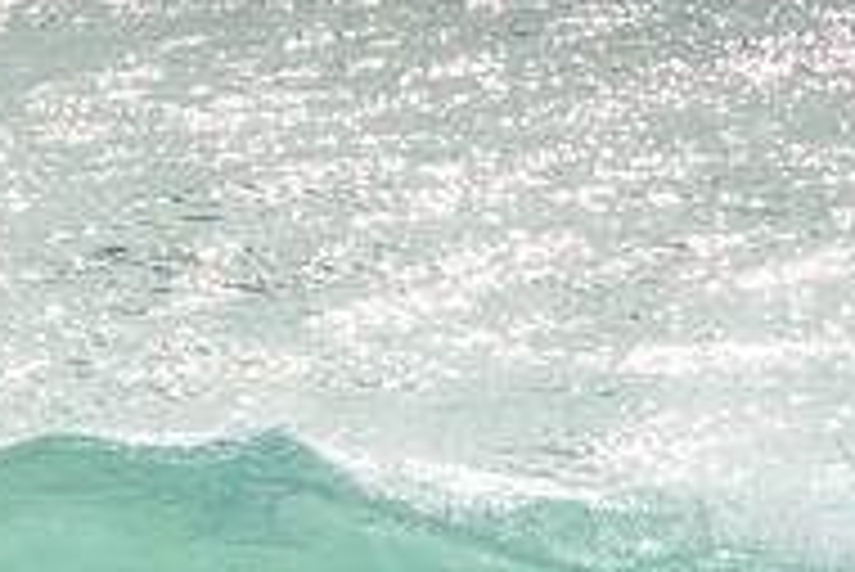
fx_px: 35532
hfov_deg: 1.4
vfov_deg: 0.9
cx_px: -195
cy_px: 598
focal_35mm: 1495
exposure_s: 1/1600
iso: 500
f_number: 20
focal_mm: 400
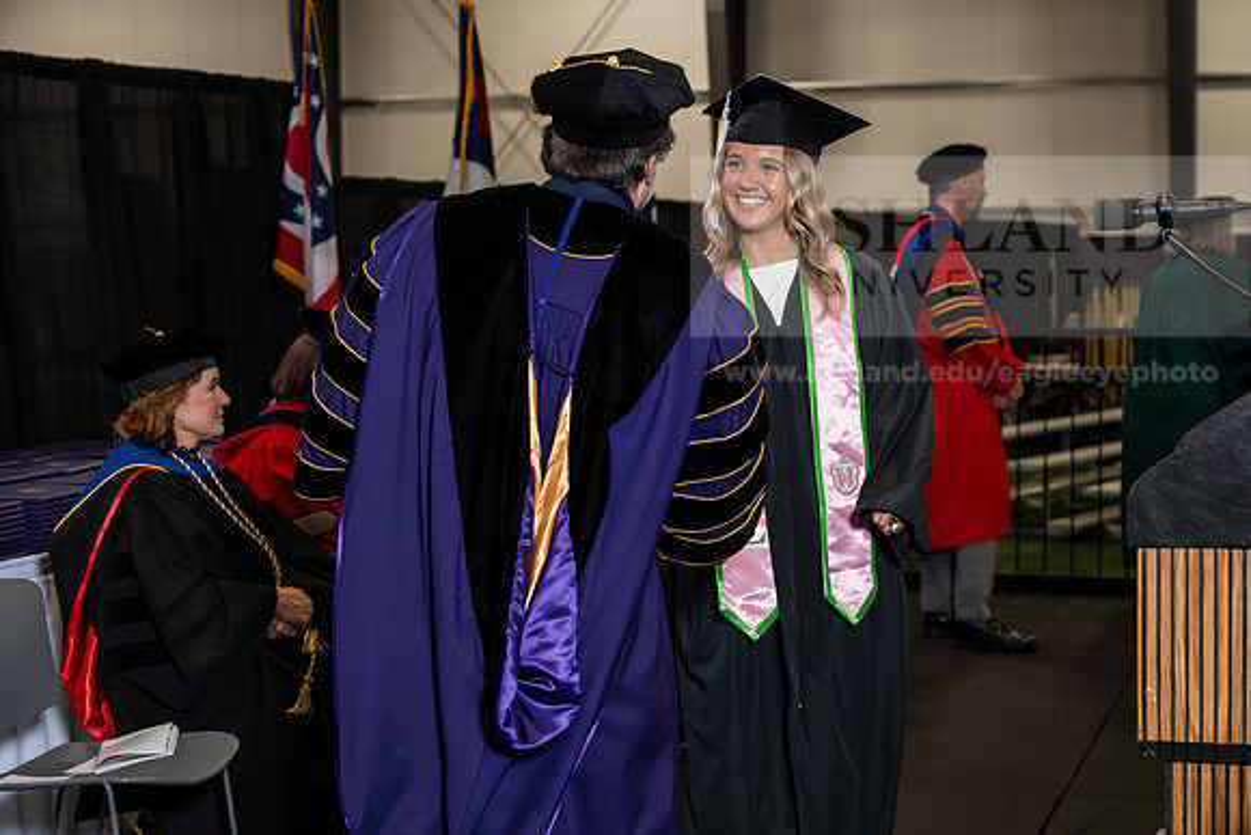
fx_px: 2433
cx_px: 626
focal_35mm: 70
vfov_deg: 19.5
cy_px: 418
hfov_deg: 28.8
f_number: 5
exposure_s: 1/200
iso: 1250
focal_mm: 70
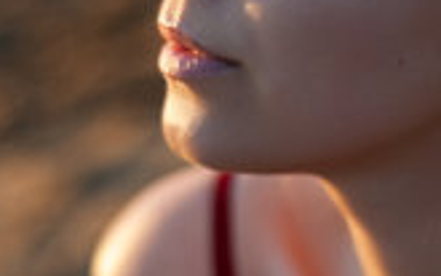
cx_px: 233
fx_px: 2271
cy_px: 125
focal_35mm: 189
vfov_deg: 6.9
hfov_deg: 11.1
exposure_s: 1/1000
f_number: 1.8
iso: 100
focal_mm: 50
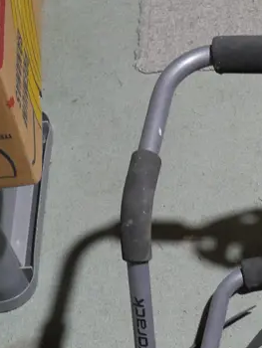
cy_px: 449
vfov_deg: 16.0
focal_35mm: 117
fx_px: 1179
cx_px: 297
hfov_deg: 12.4
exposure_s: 1/60
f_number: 7.1
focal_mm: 20
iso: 2000
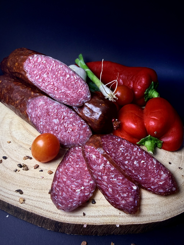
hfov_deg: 56.8
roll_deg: -4.6
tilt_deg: -32.5
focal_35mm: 24
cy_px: 122
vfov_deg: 71.6
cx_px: 92
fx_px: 170
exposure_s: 1/99
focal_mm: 2.22
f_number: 2.2
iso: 64
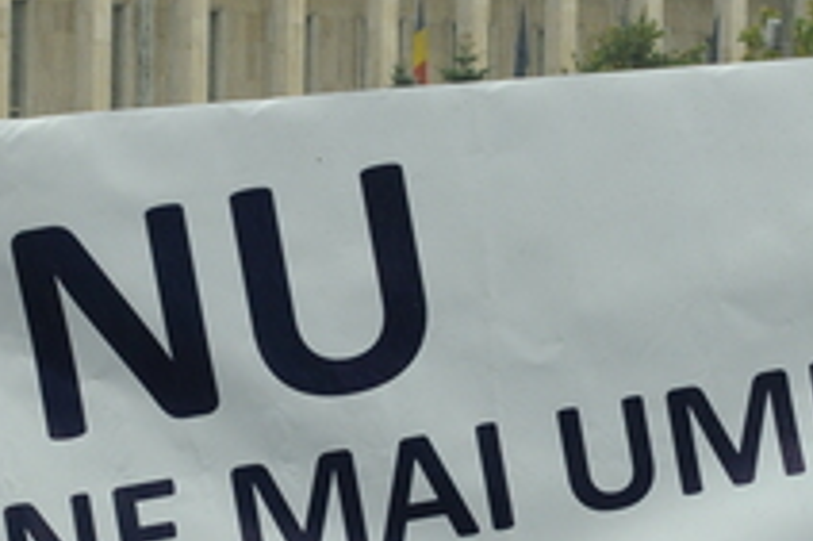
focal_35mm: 188
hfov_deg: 10.9
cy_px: 305
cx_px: 153
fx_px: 4242
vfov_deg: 7.3
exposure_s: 1/125
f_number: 9
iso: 500
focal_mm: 38
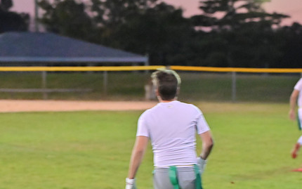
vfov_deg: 6.1
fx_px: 1778
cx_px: 181
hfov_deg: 9.7
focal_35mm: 216
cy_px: 104
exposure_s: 1/250
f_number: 4
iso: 6400
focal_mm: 105
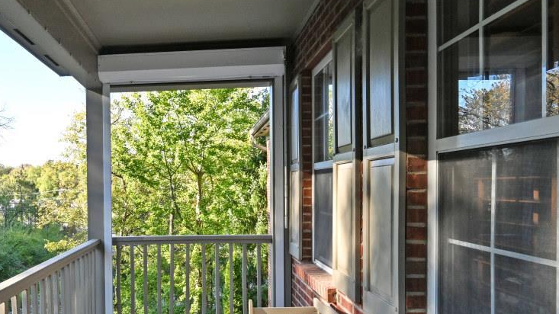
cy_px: 200
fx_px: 445
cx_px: 160
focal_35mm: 30
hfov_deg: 61.7
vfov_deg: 38.6
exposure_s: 1/125
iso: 450
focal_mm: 14
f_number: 10
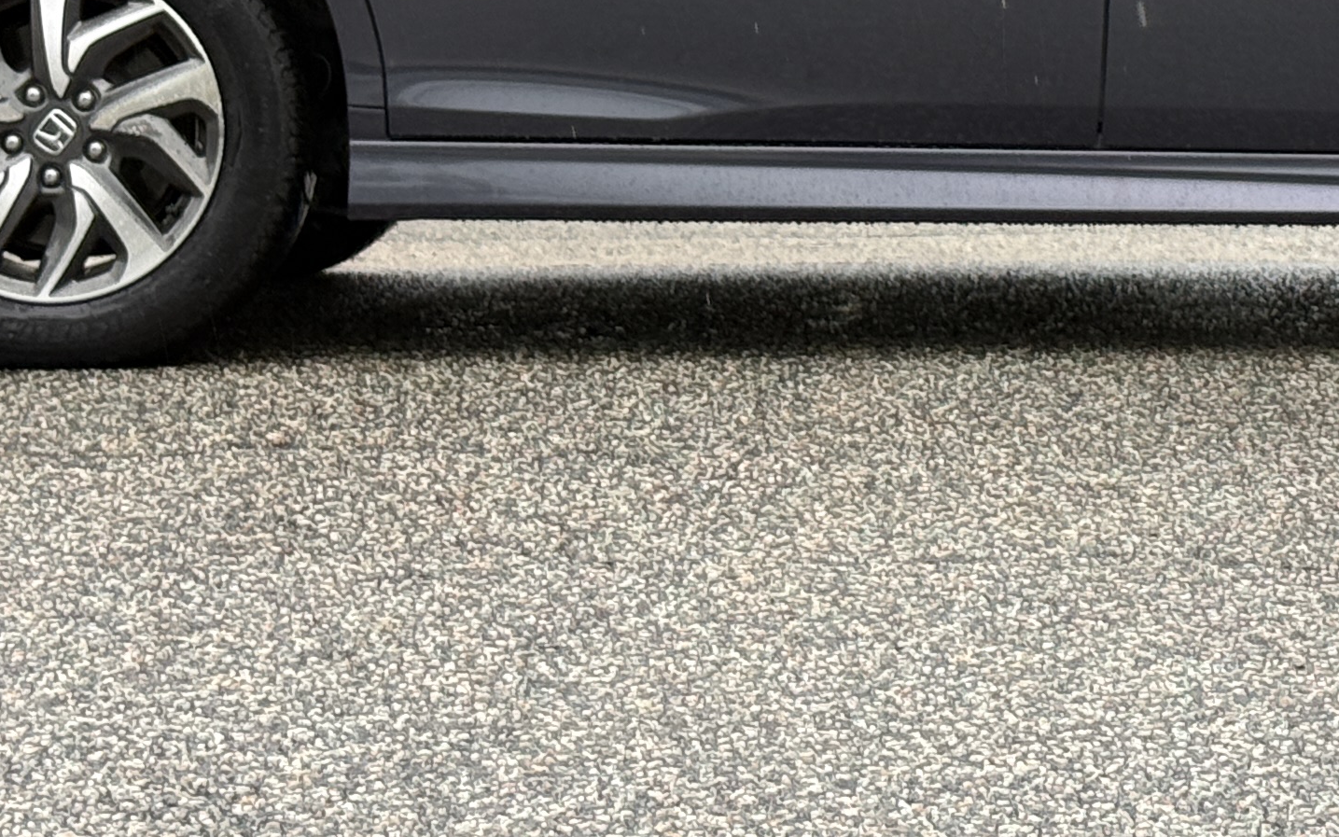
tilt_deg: +2.1
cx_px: 1071
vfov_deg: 9.0
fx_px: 5219
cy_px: -331
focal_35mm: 143
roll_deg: -0.4
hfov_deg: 14.5
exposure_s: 1/657
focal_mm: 6.76
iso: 100
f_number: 1.78
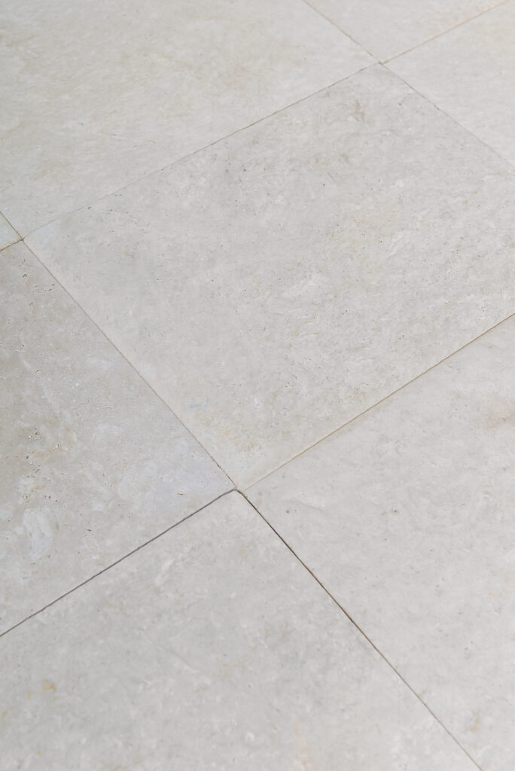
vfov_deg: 54.4
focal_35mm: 35
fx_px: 750
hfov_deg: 37.9
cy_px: 386
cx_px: 258
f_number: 4.5
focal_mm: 35
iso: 125
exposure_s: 1/125
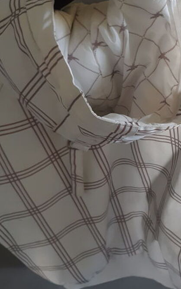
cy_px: 130
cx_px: 133
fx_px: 434
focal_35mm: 55
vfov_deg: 36.8
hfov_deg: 23.4
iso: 200
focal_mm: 3.93
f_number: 1.7
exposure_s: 1/50
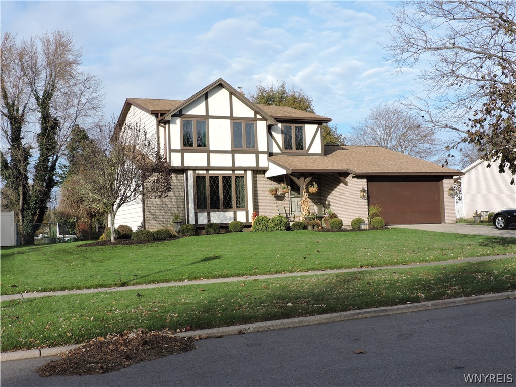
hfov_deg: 46.8
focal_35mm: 40
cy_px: 194
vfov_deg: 36.0
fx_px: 596
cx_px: 258
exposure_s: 1/640
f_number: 3.3
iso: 100
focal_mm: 7.1
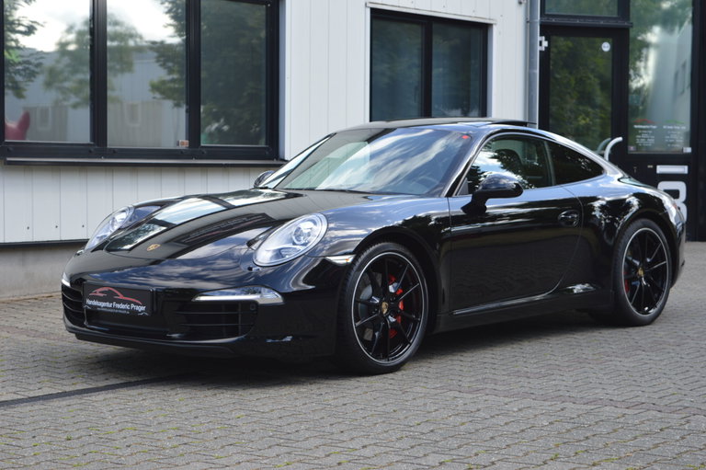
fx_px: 1411
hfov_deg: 28.1
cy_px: 235
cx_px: 353
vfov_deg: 18.9
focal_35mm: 72
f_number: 5.6
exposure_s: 1/125
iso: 100
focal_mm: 48
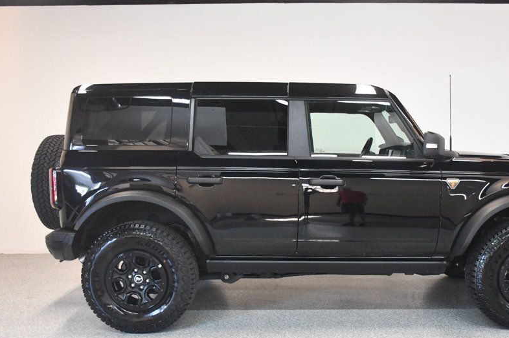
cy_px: 205
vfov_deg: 31.1
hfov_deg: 45.2
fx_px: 608
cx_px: 309
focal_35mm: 43
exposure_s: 1/125
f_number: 3.5
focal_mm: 22
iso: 2800
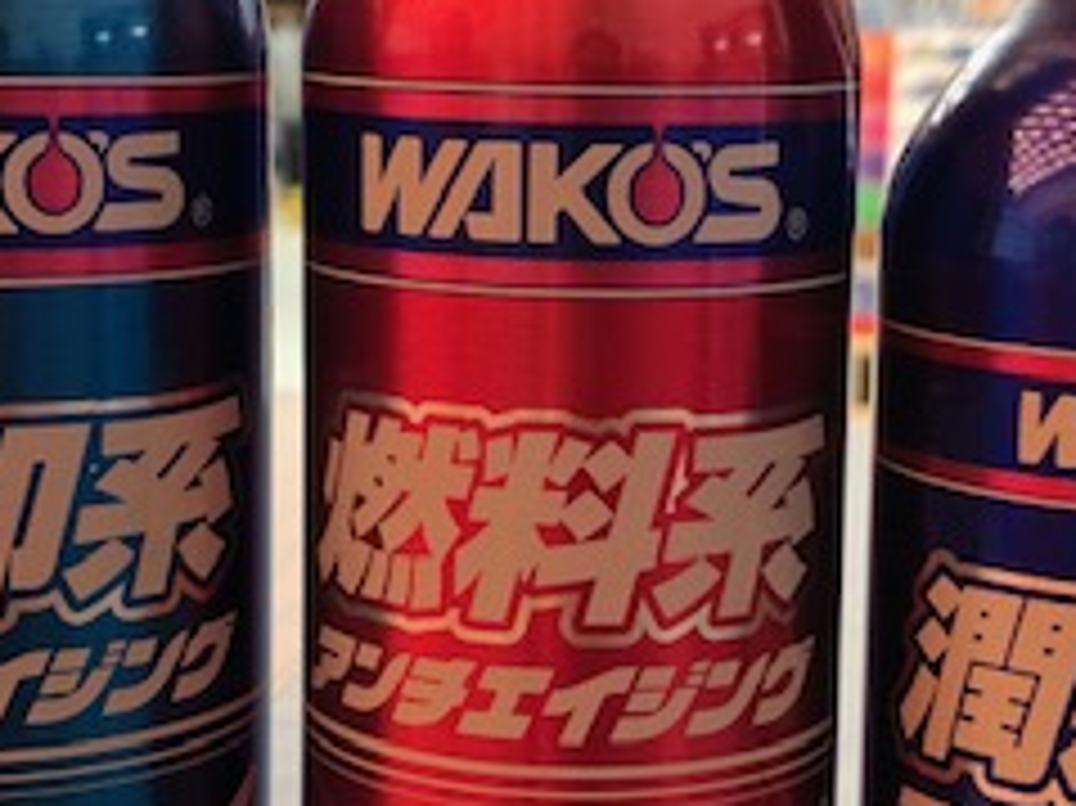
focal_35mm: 75
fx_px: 2330
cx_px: 545
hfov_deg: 26.0
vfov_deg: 19.6
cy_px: 378
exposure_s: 1/25
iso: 32
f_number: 1.8
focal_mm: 3.99
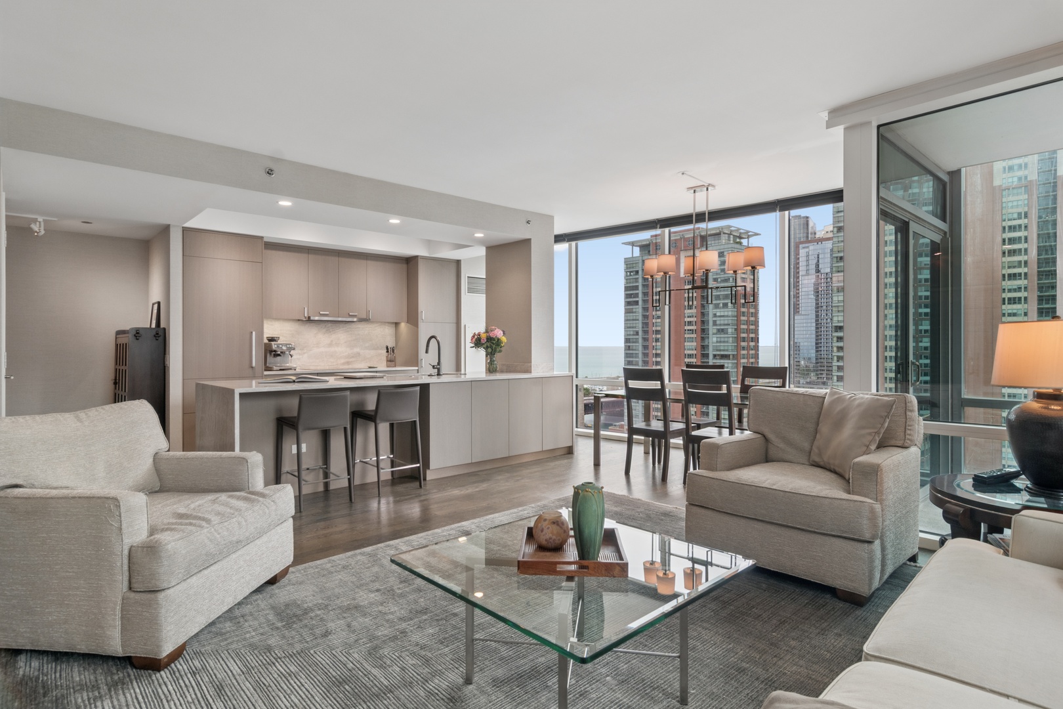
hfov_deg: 90.0
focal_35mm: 18
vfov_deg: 67.4
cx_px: 532
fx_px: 531
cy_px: 354
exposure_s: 1/50
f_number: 8
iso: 200
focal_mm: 12
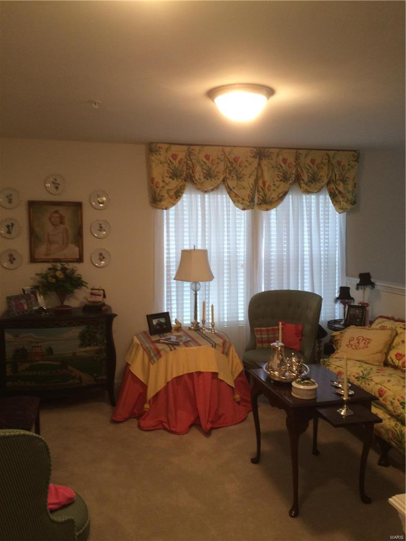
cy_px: 270
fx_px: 454
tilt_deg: -3.7
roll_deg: +2.0
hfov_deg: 48.2
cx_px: 203
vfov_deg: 61.7
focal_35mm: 29
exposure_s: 1/30
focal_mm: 4.15
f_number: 2.2
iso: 125
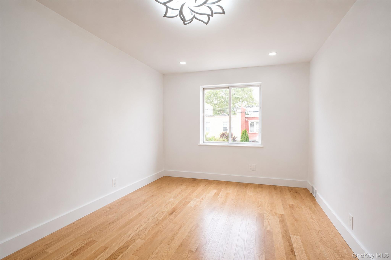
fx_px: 163
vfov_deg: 77.3
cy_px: 130
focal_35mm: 15
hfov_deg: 100.4
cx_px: 196
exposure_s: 1/100
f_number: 10
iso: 1250
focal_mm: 10
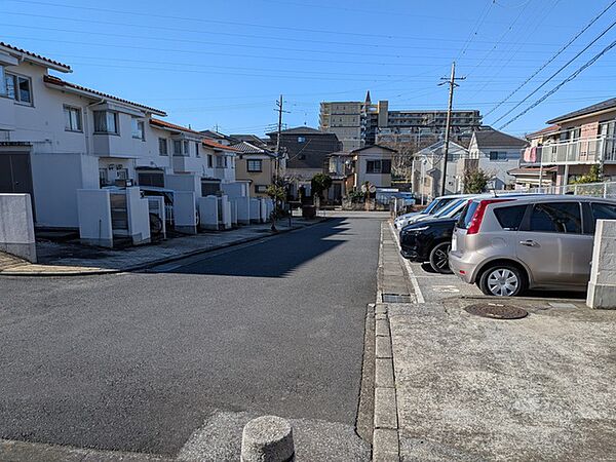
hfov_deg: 71.6
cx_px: 308
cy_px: 231
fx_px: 427
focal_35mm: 24
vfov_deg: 56.8
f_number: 1.7
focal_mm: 4.53
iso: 25
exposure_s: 1/10753
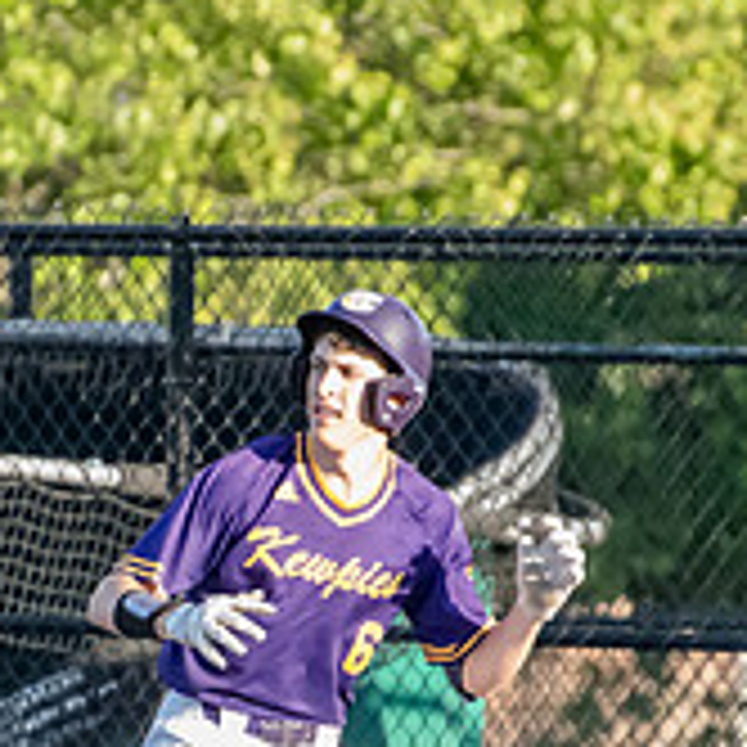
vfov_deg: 1.2
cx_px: 202
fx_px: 35914
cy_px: 628
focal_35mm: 1471
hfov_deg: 1.2
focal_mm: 330
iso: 5000
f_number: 6.3
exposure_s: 1/1600
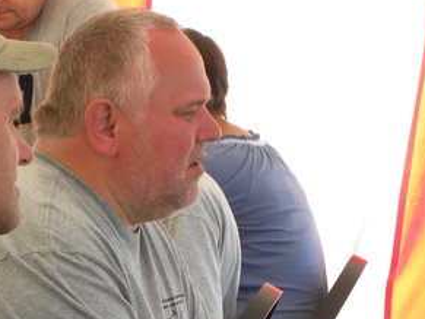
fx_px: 2528
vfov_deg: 7.2
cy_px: 375
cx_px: 155
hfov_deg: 9.6
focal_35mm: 206
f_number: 4
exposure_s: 1/74
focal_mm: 13.4
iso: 65
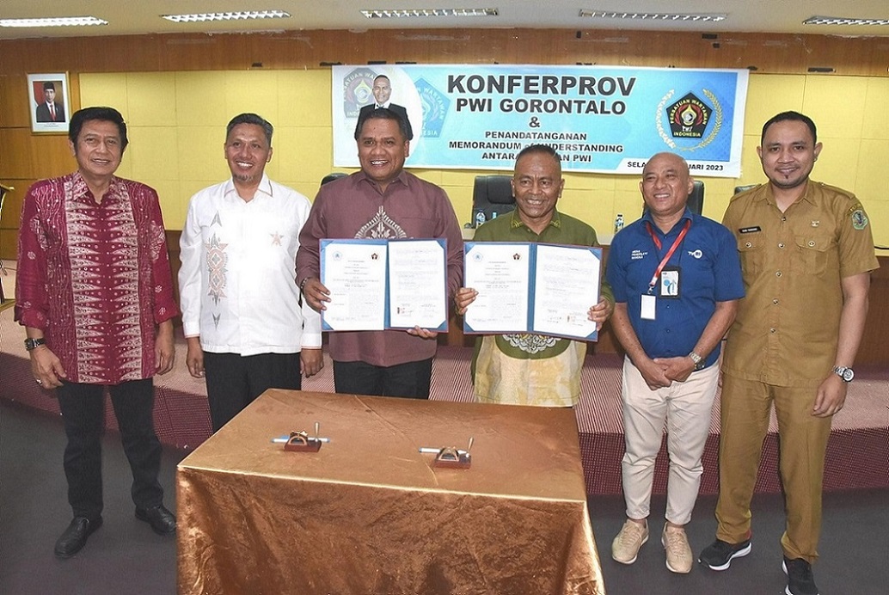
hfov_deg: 73.7
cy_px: 298
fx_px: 593
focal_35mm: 24
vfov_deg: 53.3
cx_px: 444
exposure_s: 1/125
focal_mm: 24
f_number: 7.1
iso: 6400
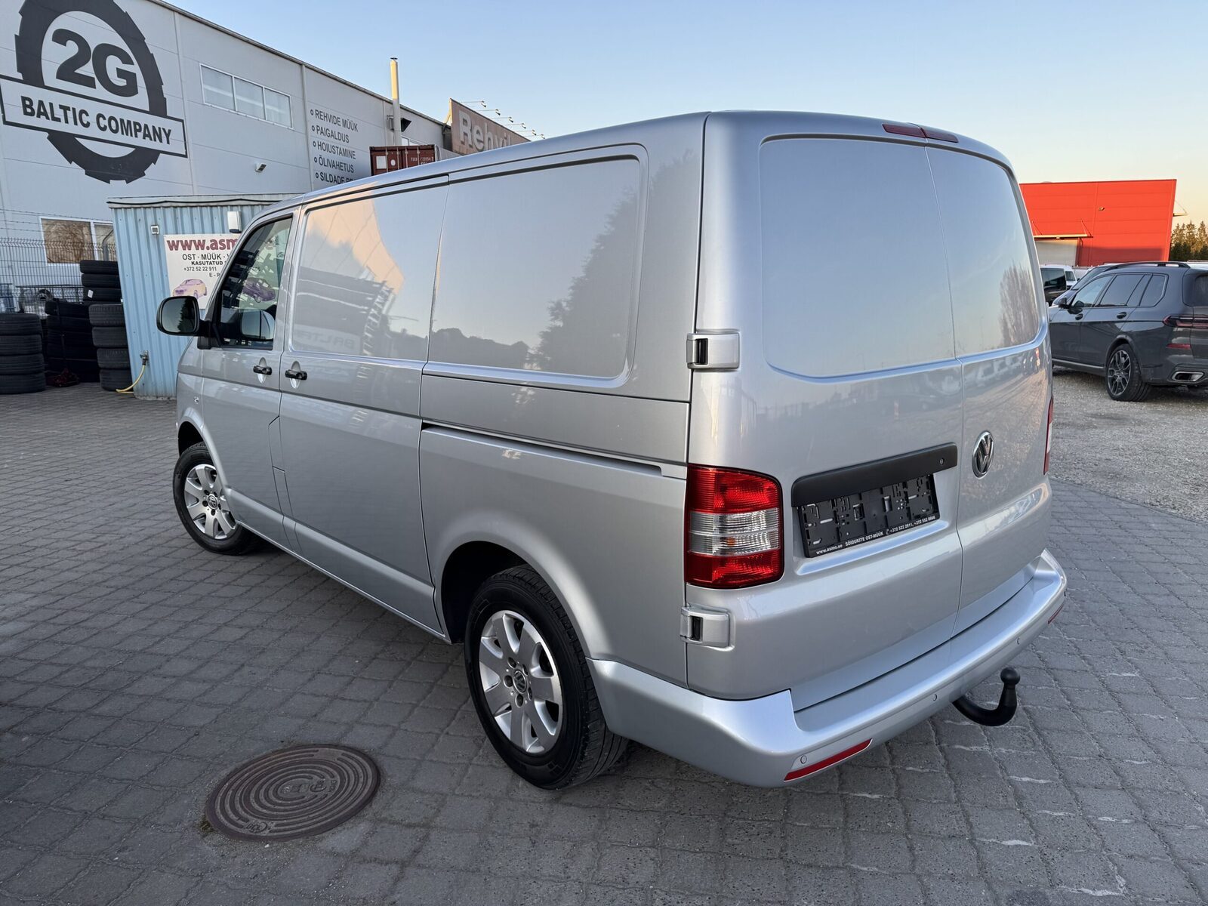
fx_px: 838
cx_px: 604
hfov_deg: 71.6
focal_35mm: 24
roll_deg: +1.5
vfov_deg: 56.8
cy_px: 453
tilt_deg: -11.8
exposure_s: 1/414
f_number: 1.78
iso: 80
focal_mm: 6.76
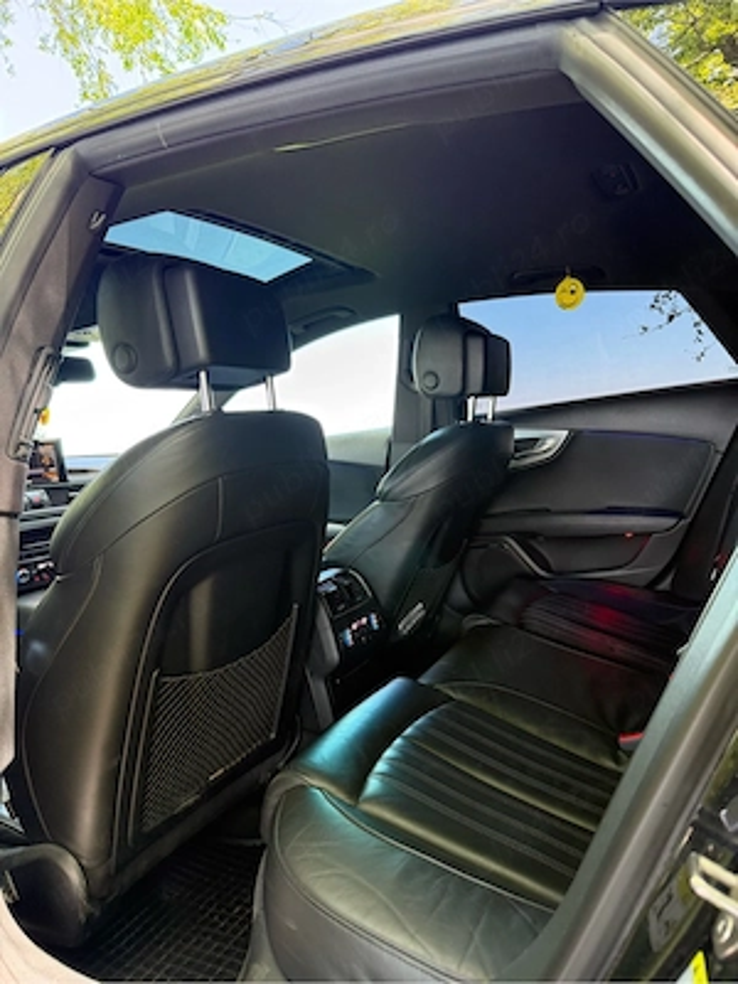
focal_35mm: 24
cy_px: 492
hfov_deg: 56.8
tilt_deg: -3.0
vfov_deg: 71.6
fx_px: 682
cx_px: 369
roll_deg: +4.7
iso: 200
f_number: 1.78
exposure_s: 1/68
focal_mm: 6.76
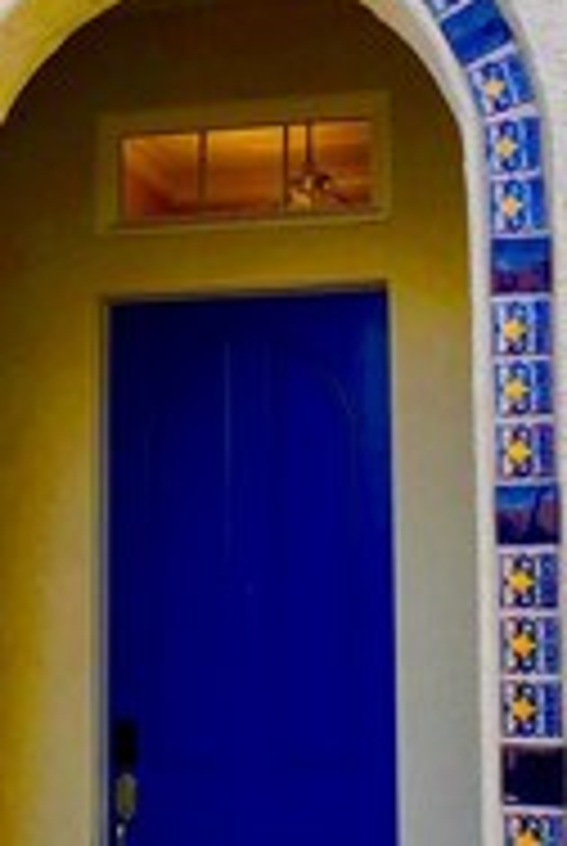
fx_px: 2330
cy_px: 450
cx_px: 216
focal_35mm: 99
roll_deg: +0.7
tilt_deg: +9.6
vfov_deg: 20.6
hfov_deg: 13.9
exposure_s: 1/208
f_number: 1.8
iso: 20
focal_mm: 3.99
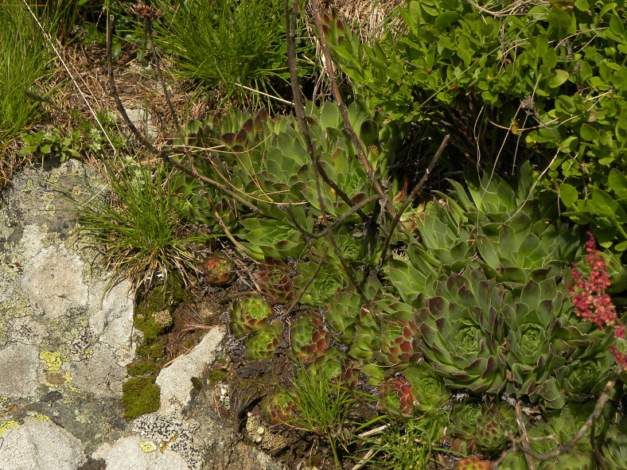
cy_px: 236
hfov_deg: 29.0
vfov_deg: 21.9
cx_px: 312
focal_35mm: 67
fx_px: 1214
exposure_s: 1/640
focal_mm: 11.8
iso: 100
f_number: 5
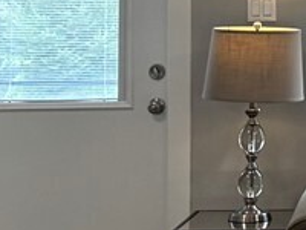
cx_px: 502
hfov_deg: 9.9
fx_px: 1697
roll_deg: +0.2
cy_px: -155
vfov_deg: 7.5
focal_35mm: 192
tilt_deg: +2.1
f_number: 1.78
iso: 125
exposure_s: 1/120
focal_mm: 6.76
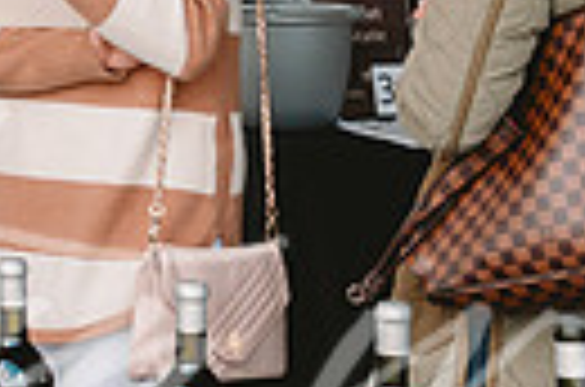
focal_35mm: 190
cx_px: -391
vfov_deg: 7.1
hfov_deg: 10.3
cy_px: -66
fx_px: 3080
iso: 320
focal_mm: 38
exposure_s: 1/200
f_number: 9
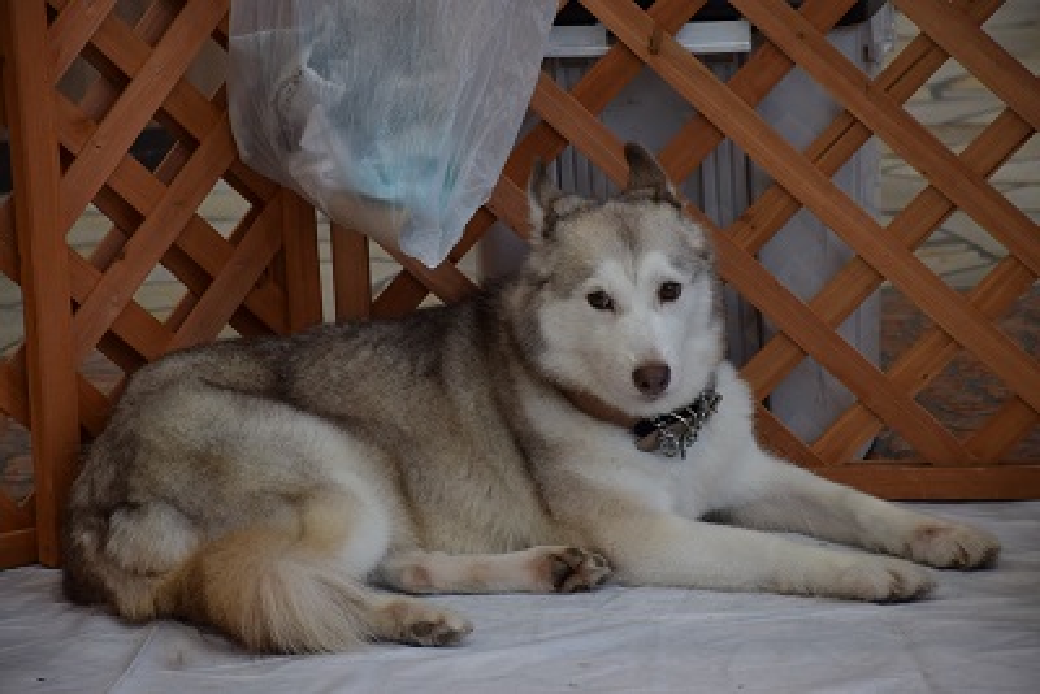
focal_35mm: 150
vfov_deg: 9.2
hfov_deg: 13.7
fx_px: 4335
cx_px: 520
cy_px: 347
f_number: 6.3
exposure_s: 1/50
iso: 800
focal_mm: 100
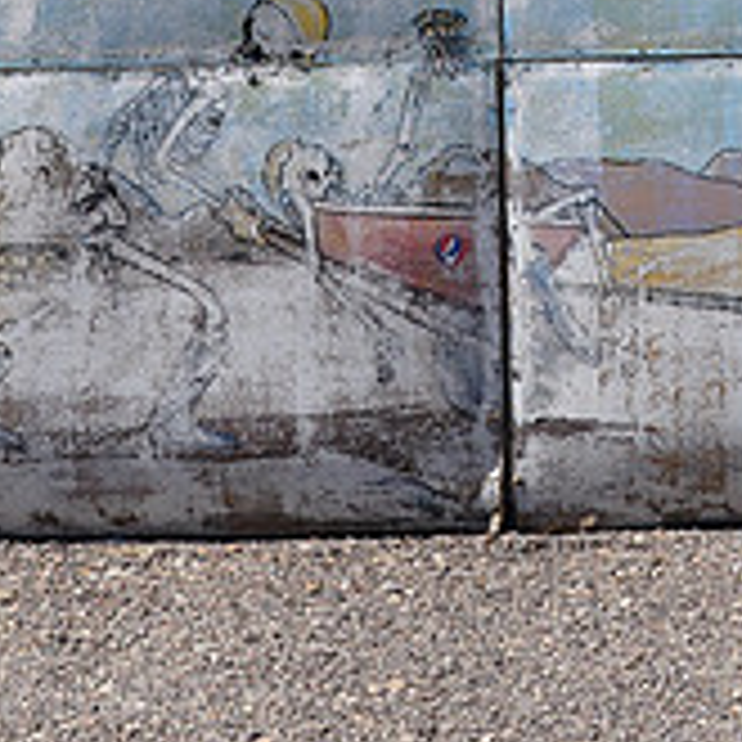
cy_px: -34
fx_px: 2813
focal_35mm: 116
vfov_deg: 14.7
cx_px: 495
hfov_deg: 15.0
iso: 200
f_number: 10
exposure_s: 1/320
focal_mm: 26
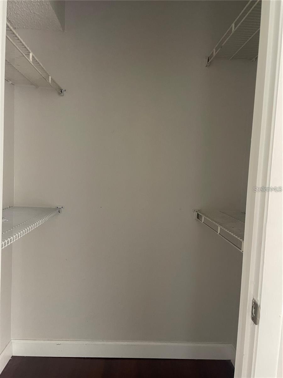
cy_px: 189
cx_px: 142
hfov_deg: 53.1
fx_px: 283
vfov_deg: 67.3
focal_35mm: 26
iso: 160
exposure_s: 1/60
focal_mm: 4.2
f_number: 1.6
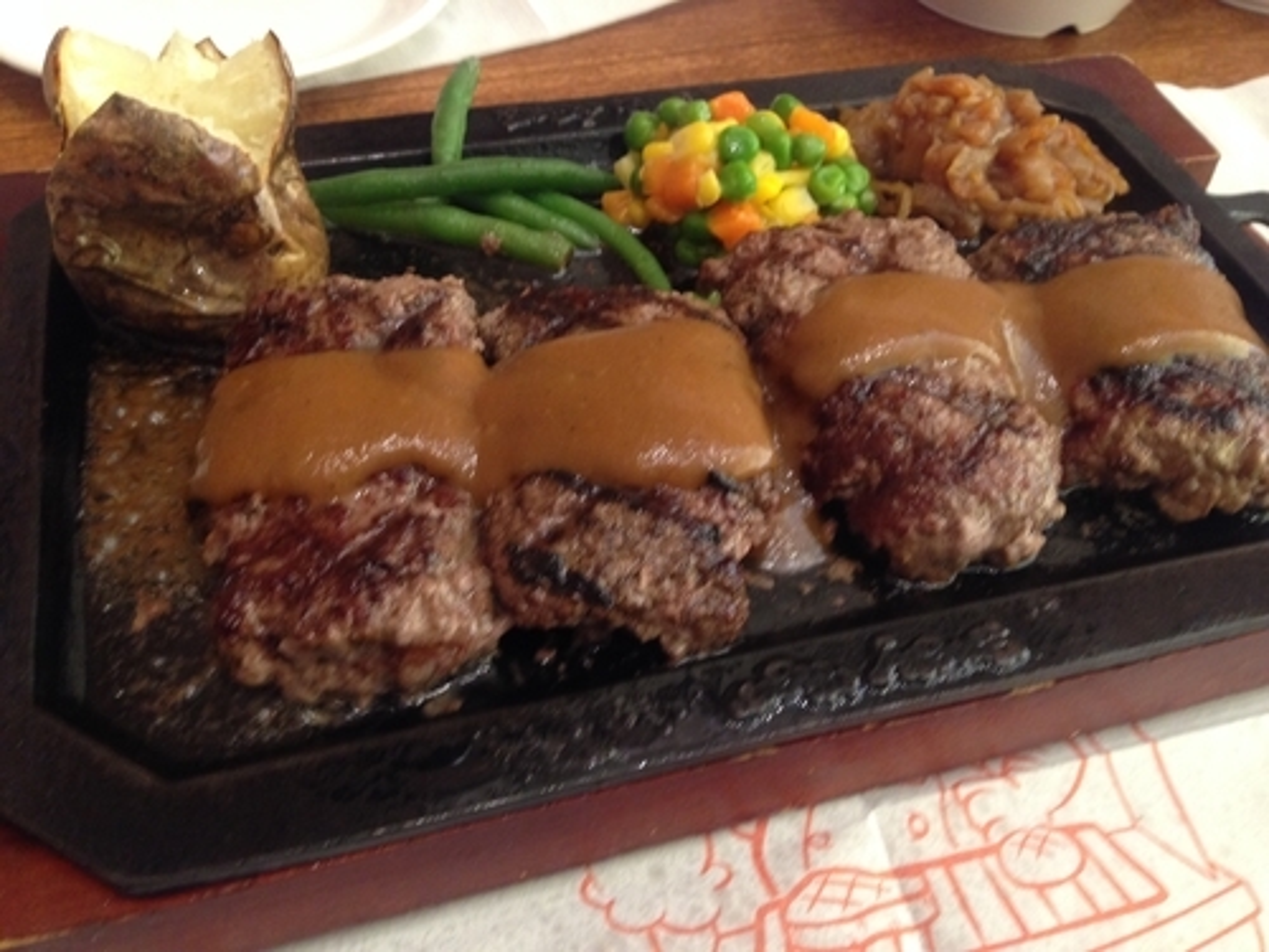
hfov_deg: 55.4
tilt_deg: -47.6
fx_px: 1210
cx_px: 634
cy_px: 476
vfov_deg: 42.9
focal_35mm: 33
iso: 160
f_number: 2.4
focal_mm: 4.12
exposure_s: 1/20
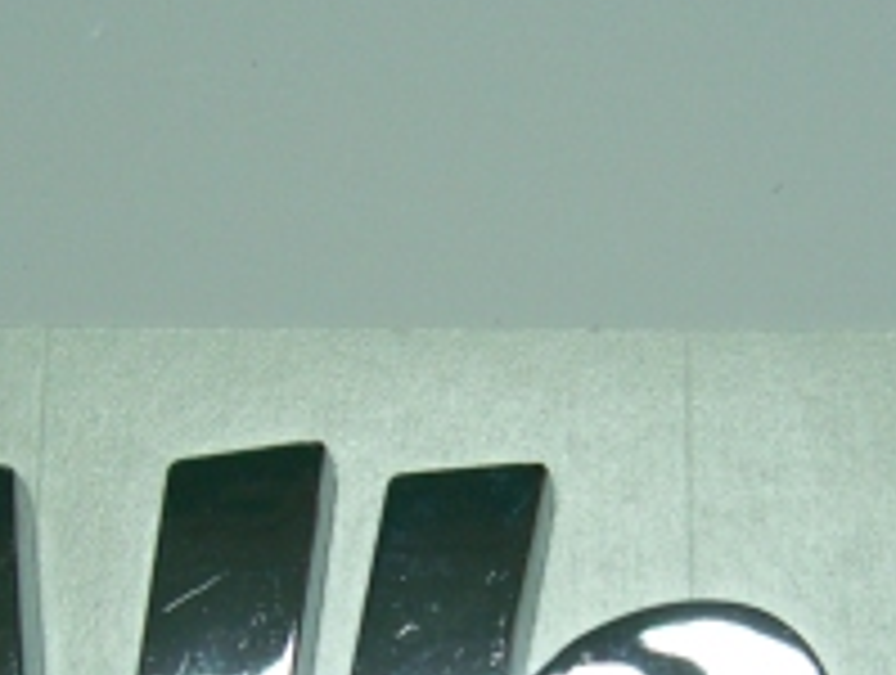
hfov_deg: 16.1
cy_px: 792
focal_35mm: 122
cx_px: 617
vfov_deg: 11.9
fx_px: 3164
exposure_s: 1/50
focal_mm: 7.9
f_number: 2.8
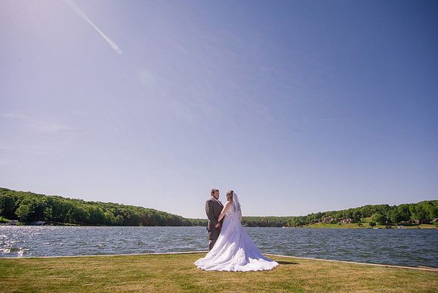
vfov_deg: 60.9
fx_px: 248
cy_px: 146
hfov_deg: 82.8
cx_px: 219
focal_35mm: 20
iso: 250
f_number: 9
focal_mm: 20
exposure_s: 1/1000
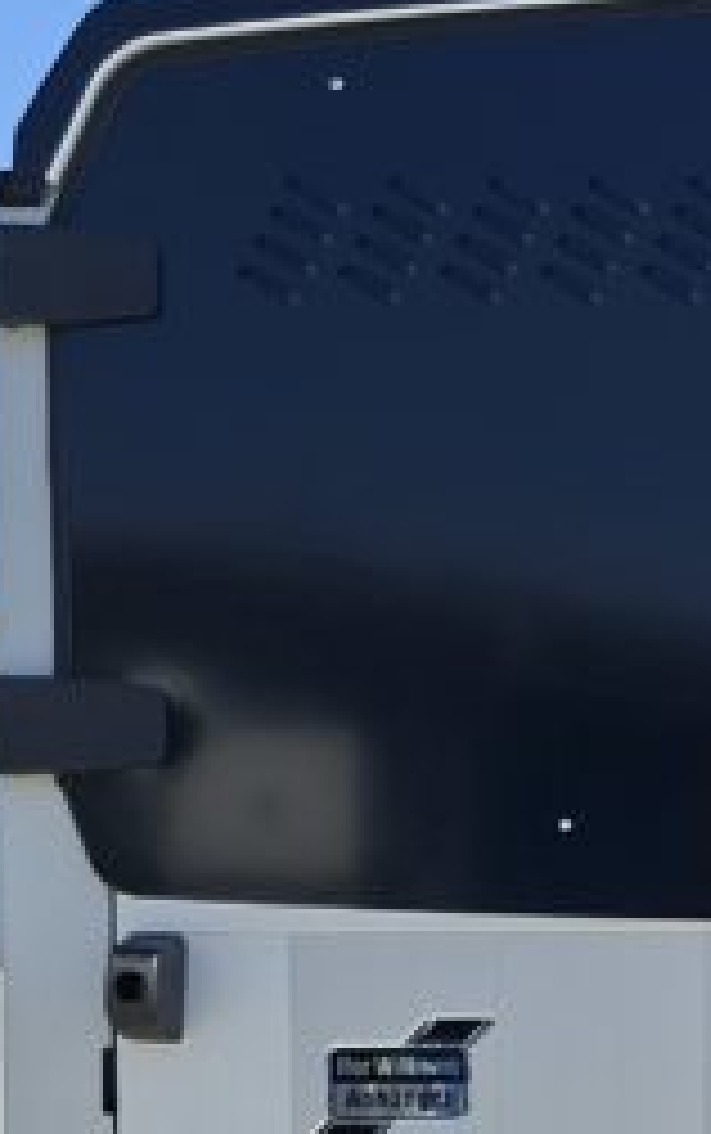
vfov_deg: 20.5
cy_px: 1026
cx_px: 1022
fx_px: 3062
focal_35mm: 99
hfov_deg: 12.7
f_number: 1.8
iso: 50
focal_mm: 5.54
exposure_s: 1/1255
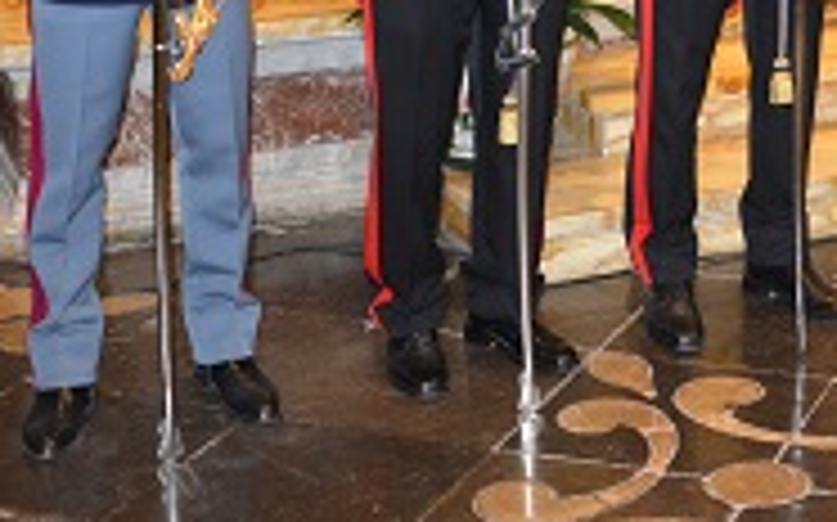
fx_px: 2029
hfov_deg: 22.1
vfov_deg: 13.4
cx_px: 904
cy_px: -360
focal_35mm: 89
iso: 500
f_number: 3.5
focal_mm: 18
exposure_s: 1/60
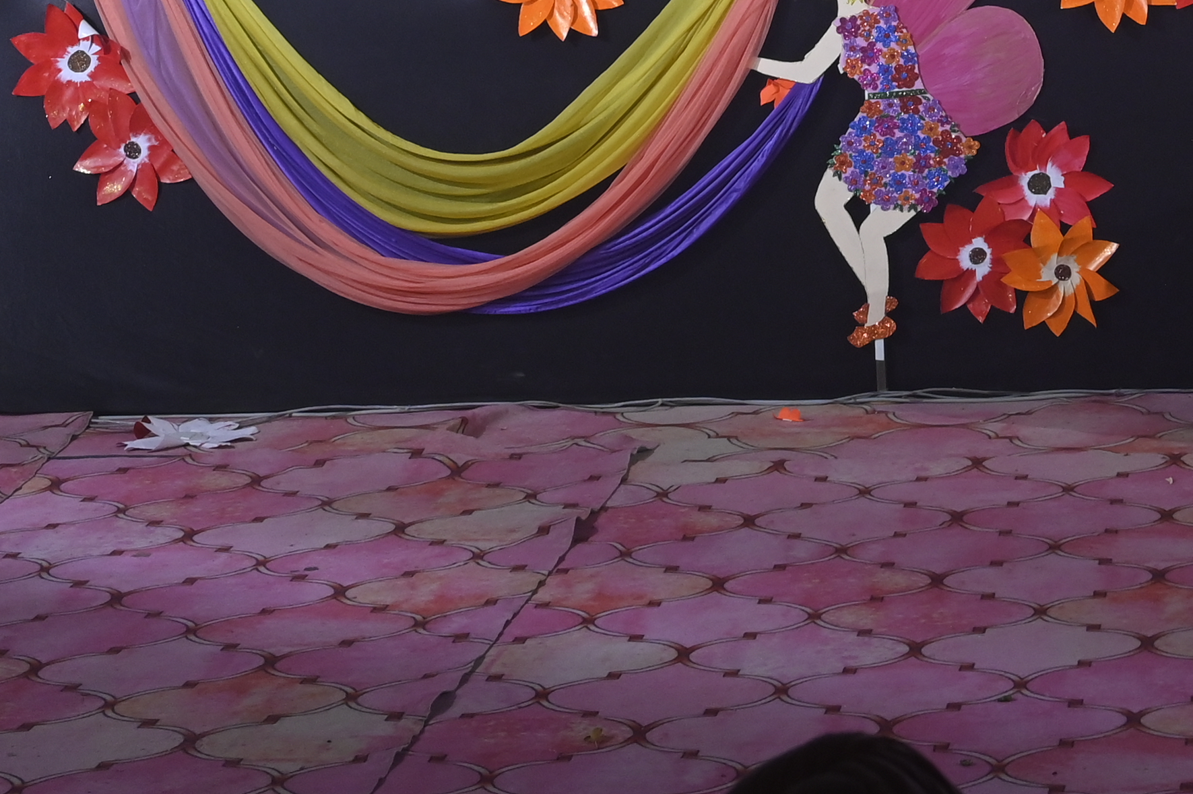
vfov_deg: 9.4
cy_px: -524
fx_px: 4636
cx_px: 1412
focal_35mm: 140
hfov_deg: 14.2
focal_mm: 41
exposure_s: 1/200
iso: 1000
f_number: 8
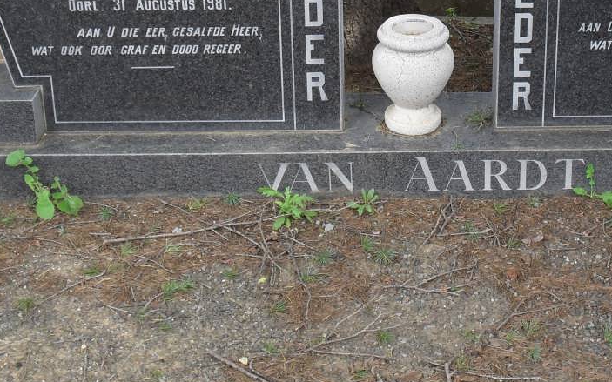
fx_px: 1267
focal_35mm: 76
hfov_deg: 26.9
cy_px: 38
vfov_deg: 16.9
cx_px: 430
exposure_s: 1/60
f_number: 3.6
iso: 100
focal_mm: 7.5
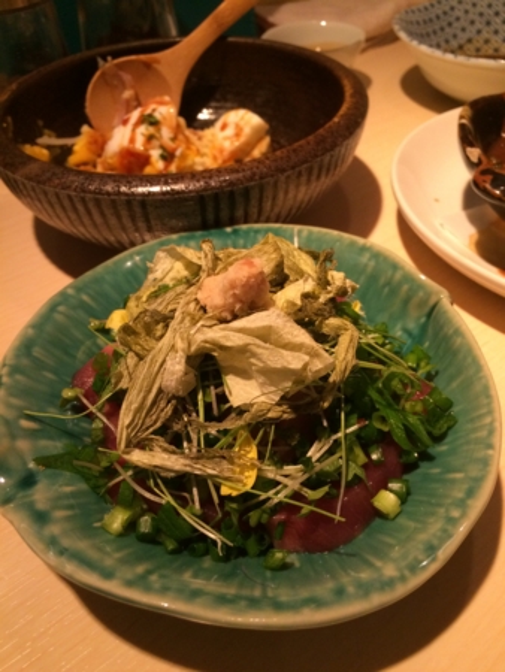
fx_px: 564
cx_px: 252
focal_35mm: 29
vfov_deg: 61.6
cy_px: 336
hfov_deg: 48.3
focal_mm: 4.15
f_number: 2.2
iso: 250
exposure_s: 1/33
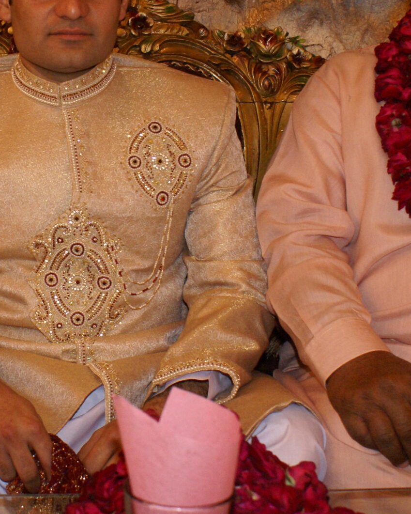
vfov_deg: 27.6
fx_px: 1034
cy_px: 149
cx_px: 74
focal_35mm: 68
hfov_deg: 22.1
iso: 800
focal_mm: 20
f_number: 5
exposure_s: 1/60
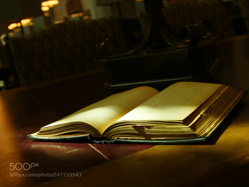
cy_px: 94
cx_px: 124
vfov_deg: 30.3
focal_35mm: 48
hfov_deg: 39.7
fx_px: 345
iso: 200
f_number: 4
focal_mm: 24
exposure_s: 1/100
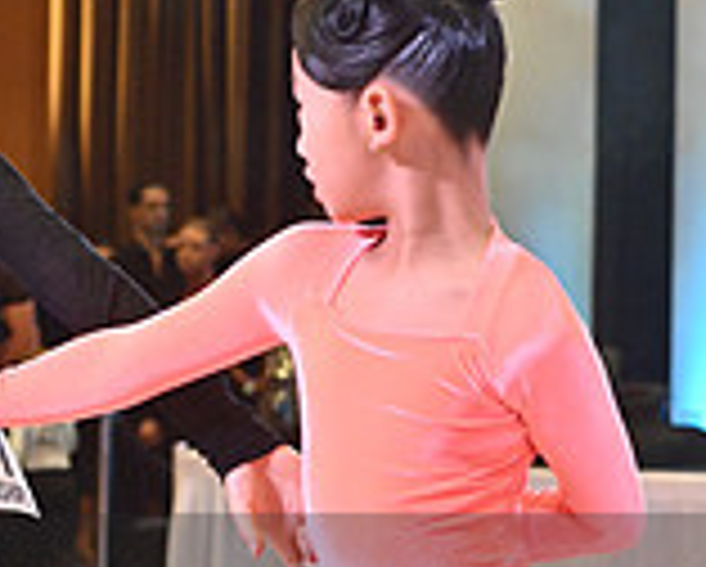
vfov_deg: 6.4
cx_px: 151
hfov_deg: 8.0
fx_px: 5063
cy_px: 666
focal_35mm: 242
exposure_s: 1/400
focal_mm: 70
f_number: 5.6
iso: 4000
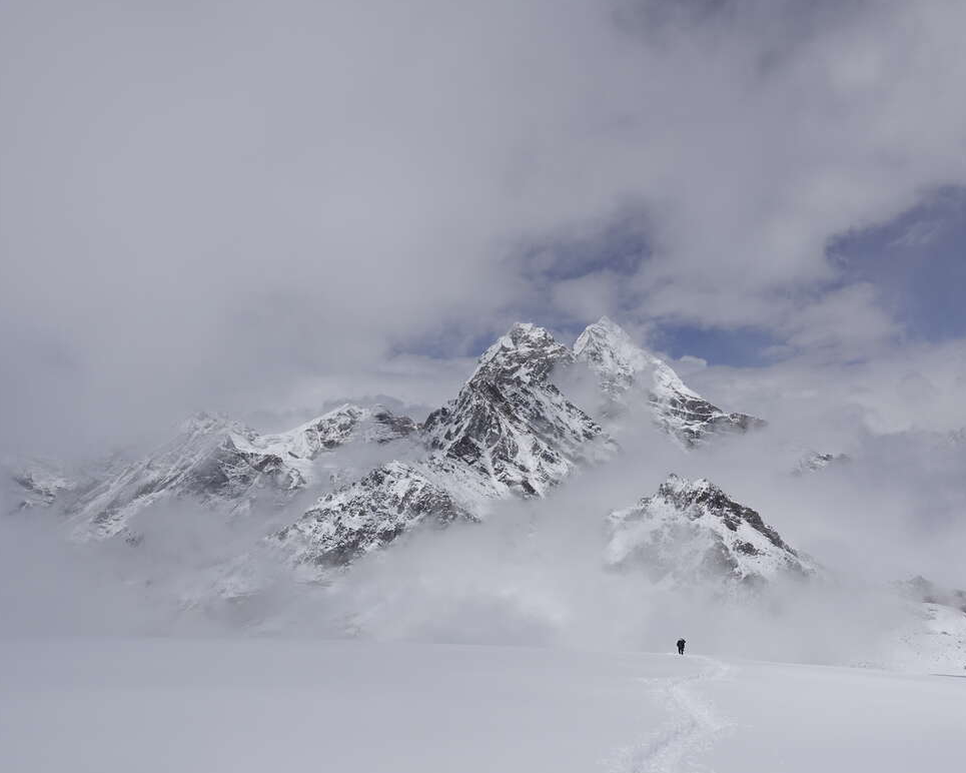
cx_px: 546
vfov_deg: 51.5
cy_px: 379
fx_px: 801
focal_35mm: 28
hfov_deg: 62.0
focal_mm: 8.8
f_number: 5.6
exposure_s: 1/400
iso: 125
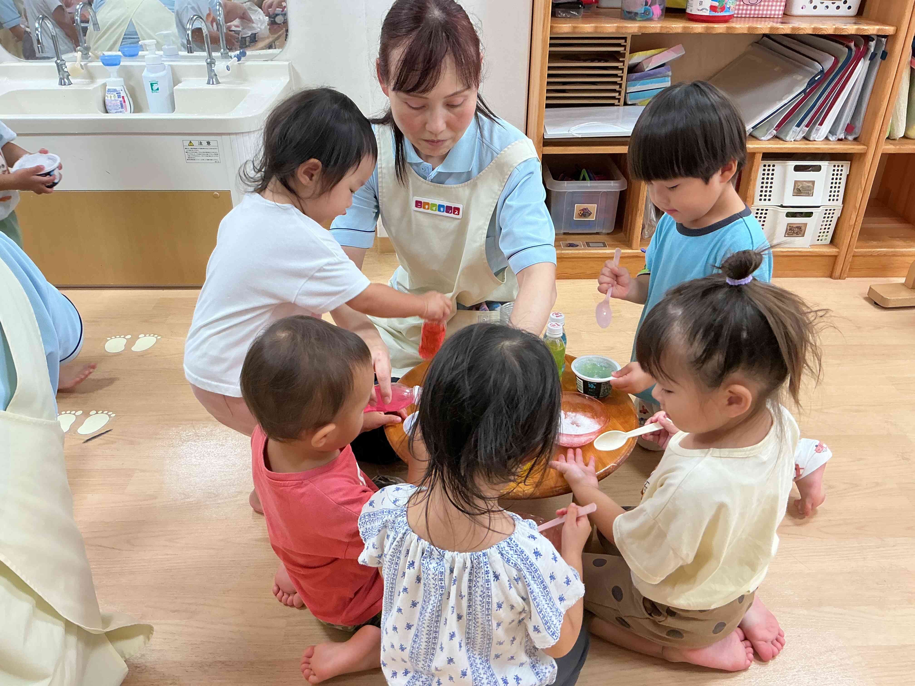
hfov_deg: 61.7
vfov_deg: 48.2
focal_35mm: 29
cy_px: 343
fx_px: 767
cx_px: 458
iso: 64
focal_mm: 3
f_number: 1.8
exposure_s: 1/100
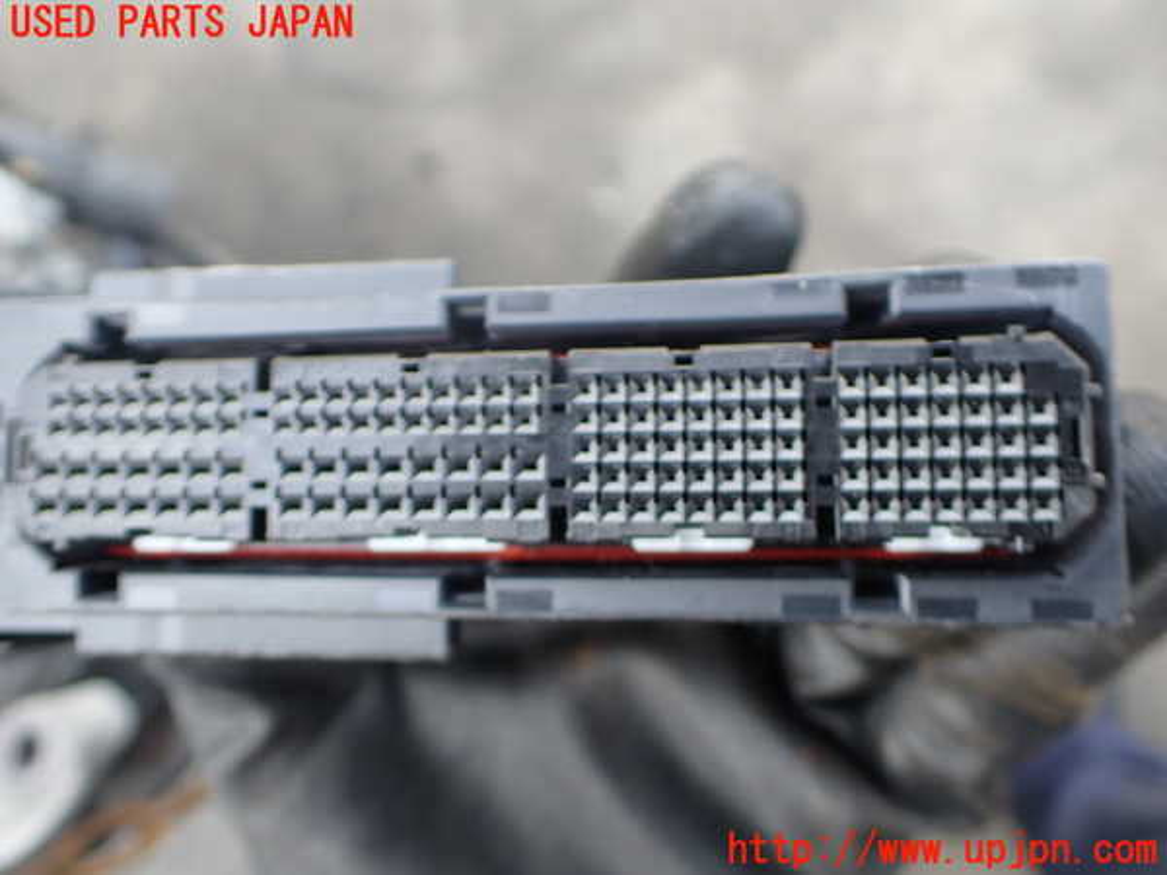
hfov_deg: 60.0
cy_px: 438
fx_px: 1011
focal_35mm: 30
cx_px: 584
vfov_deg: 46.8
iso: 100
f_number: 2.3
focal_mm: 5.4
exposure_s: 1/160
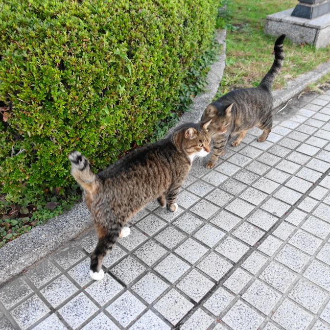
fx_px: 334
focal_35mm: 31
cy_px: 164
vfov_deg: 52.5
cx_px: 167
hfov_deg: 52.5
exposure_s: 1/30
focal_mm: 8.8
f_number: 1.8
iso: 200
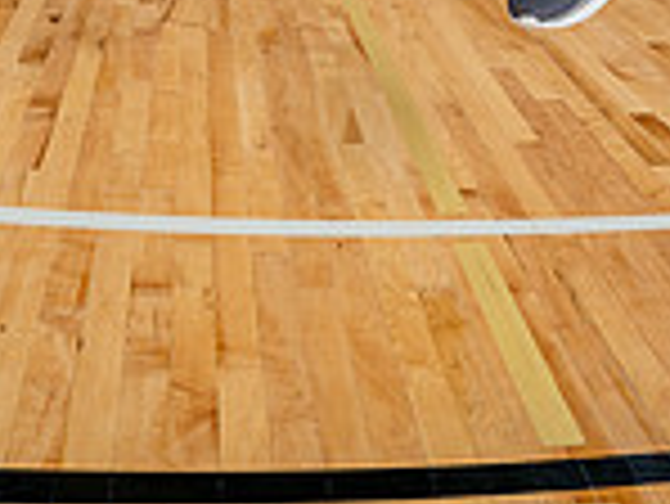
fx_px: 1124
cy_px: -500
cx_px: 382
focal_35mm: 58
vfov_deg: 17.8
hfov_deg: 33.2
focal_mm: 20
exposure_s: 1/250
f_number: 5.6
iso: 200
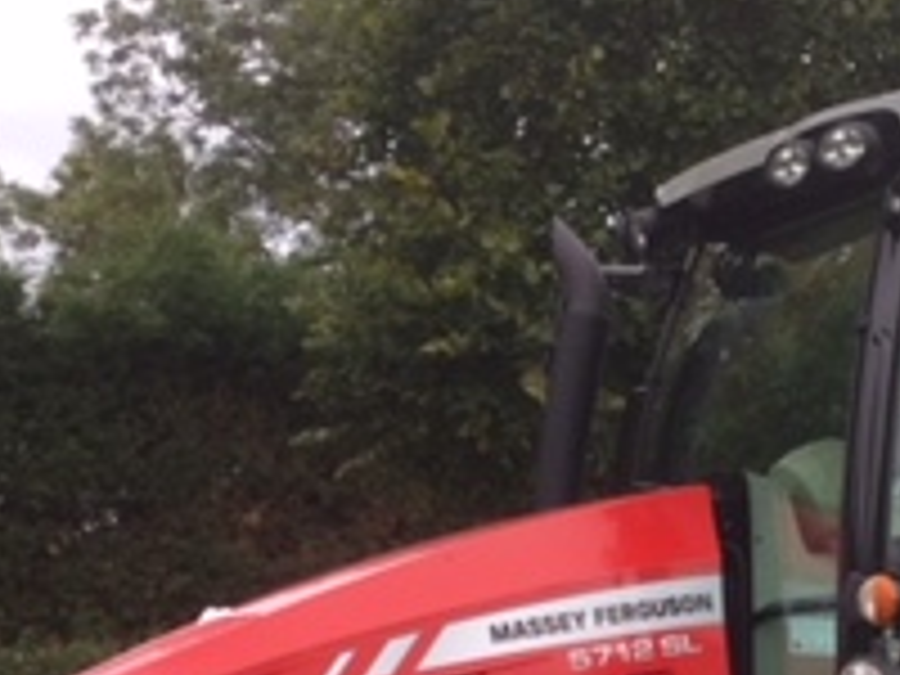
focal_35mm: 99
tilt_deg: -4.7
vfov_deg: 14.6
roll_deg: -1.1
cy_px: 747
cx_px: 747
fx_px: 2574
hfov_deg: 19.6
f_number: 2.4
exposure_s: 1/184
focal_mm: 3.3
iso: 25
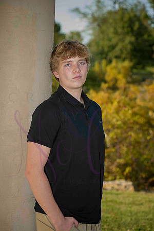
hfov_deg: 17.1
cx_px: 77
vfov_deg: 25.4
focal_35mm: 80
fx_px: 513
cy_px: 116
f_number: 5
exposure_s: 1/640
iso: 800
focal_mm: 80
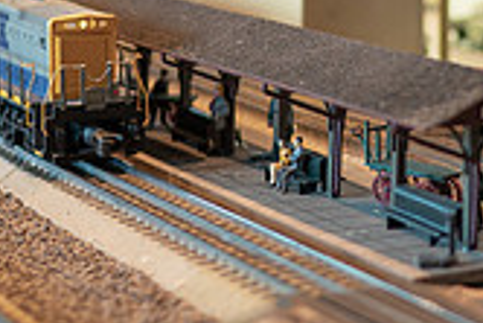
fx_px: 1826
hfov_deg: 14.9
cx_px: 462
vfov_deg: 9.9
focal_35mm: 136
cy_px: -118
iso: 640
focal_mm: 35
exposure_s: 1/250
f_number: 2
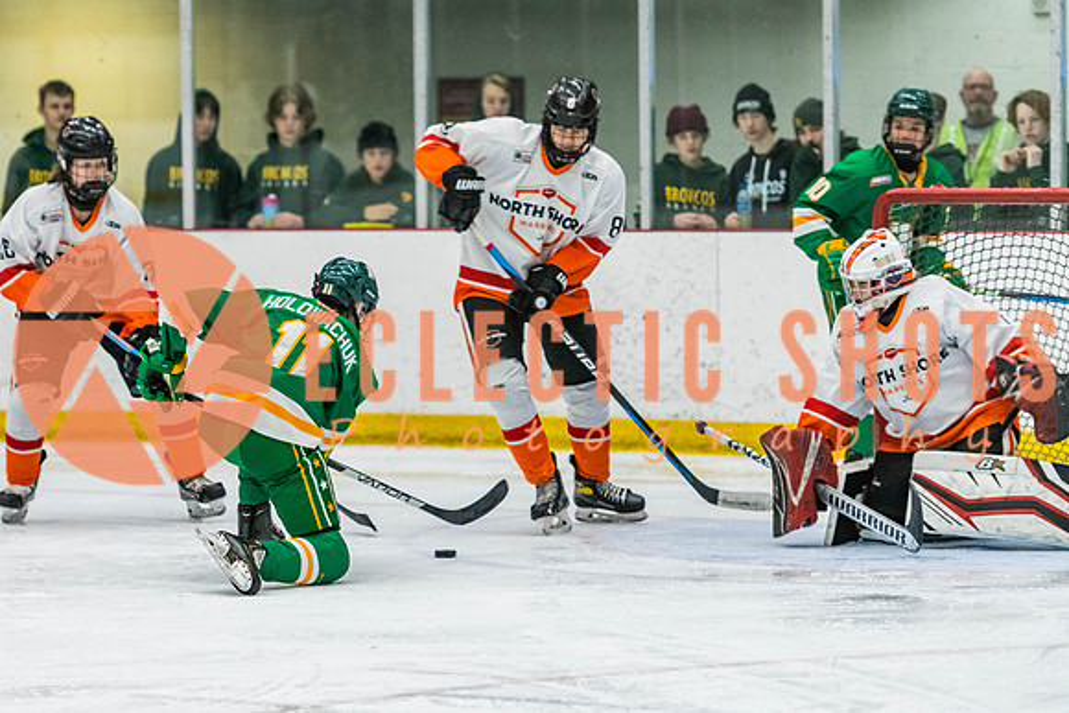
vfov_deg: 6.7
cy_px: 475
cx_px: 279
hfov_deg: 10.0
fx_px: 6073
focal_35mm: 204
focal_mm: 135
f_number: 2.8
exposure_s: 1/640
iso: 1400
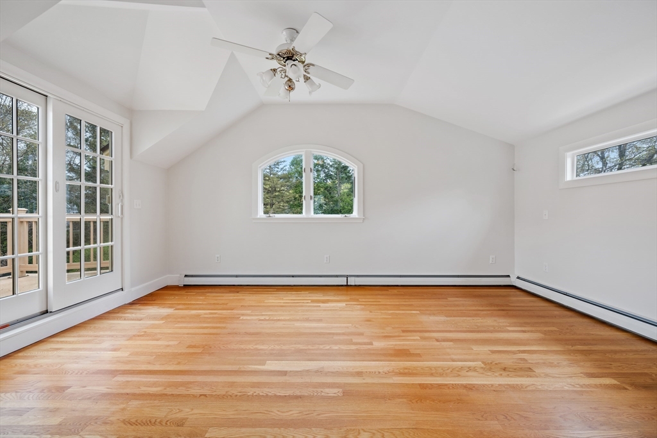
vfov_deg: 81.2
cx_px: 328
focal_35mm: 14
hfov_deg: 104.2
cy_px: 219
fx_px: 256
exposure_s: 1/4
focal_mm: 14
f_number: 8
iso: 320
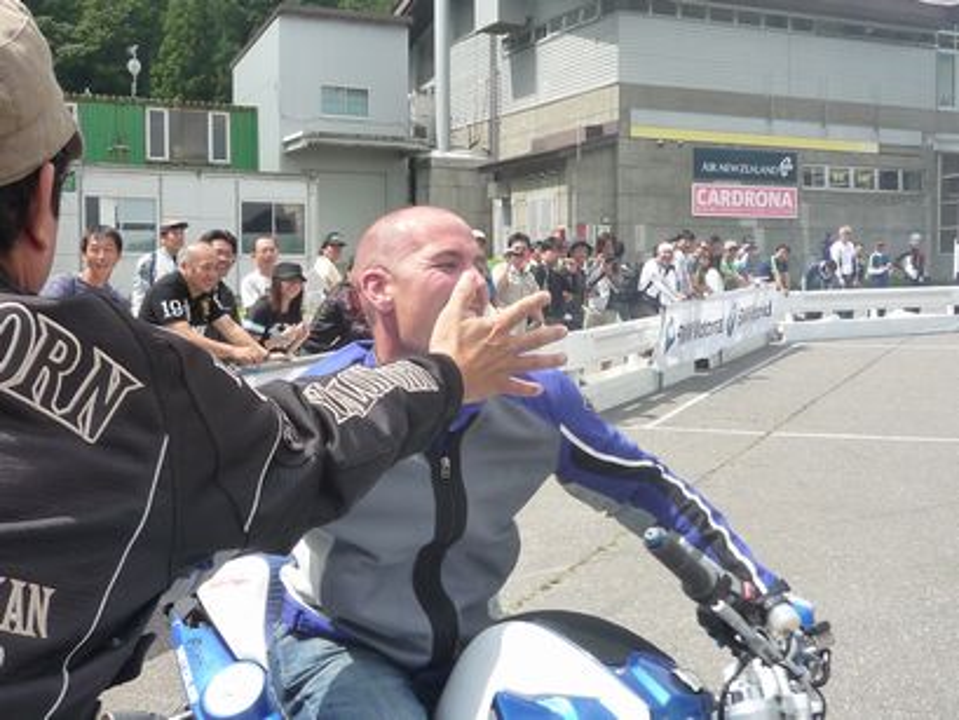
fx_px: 1247
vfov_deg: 32.2
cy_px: 360
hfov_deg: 42.1
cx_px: 480
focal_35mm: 45
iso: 160
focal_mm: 4.4
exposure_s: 1/640
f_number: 4
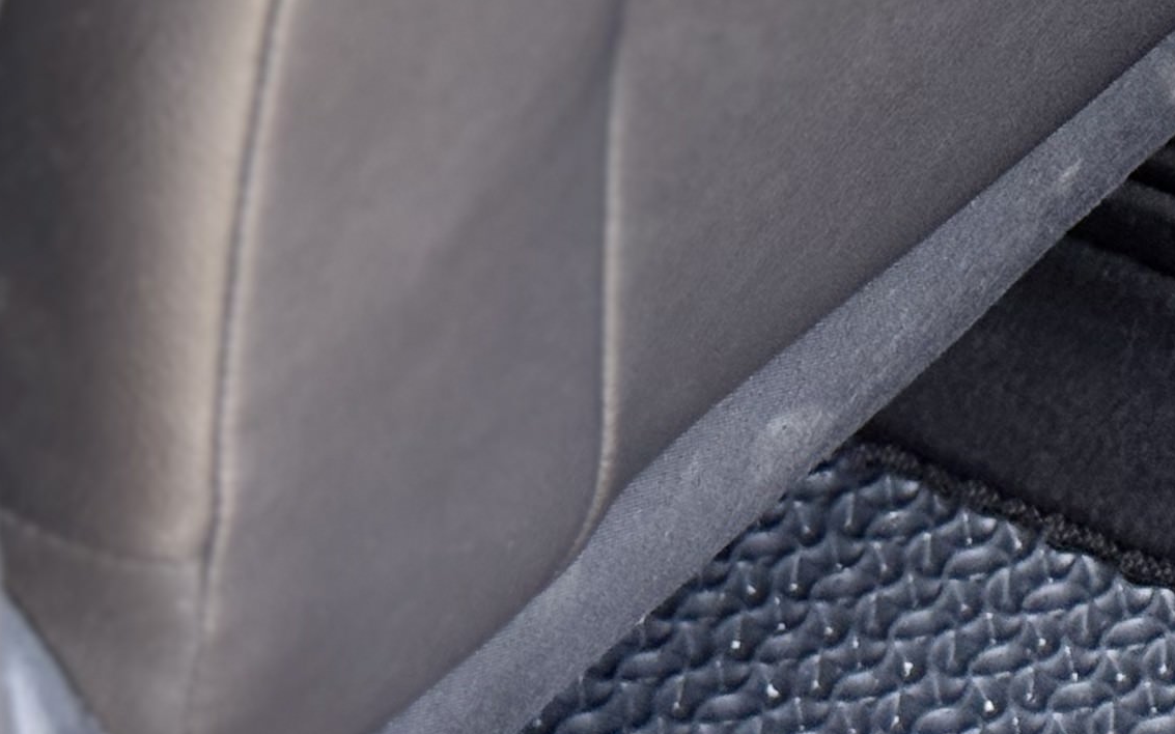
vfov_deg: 7.2
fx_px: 5796
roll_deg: +0.0
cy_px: 322
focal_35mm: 181
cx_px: 2051
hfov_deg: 10.9
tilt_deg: -40.1
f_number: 1.78
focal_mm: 6.76
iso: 100
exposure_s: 1/117
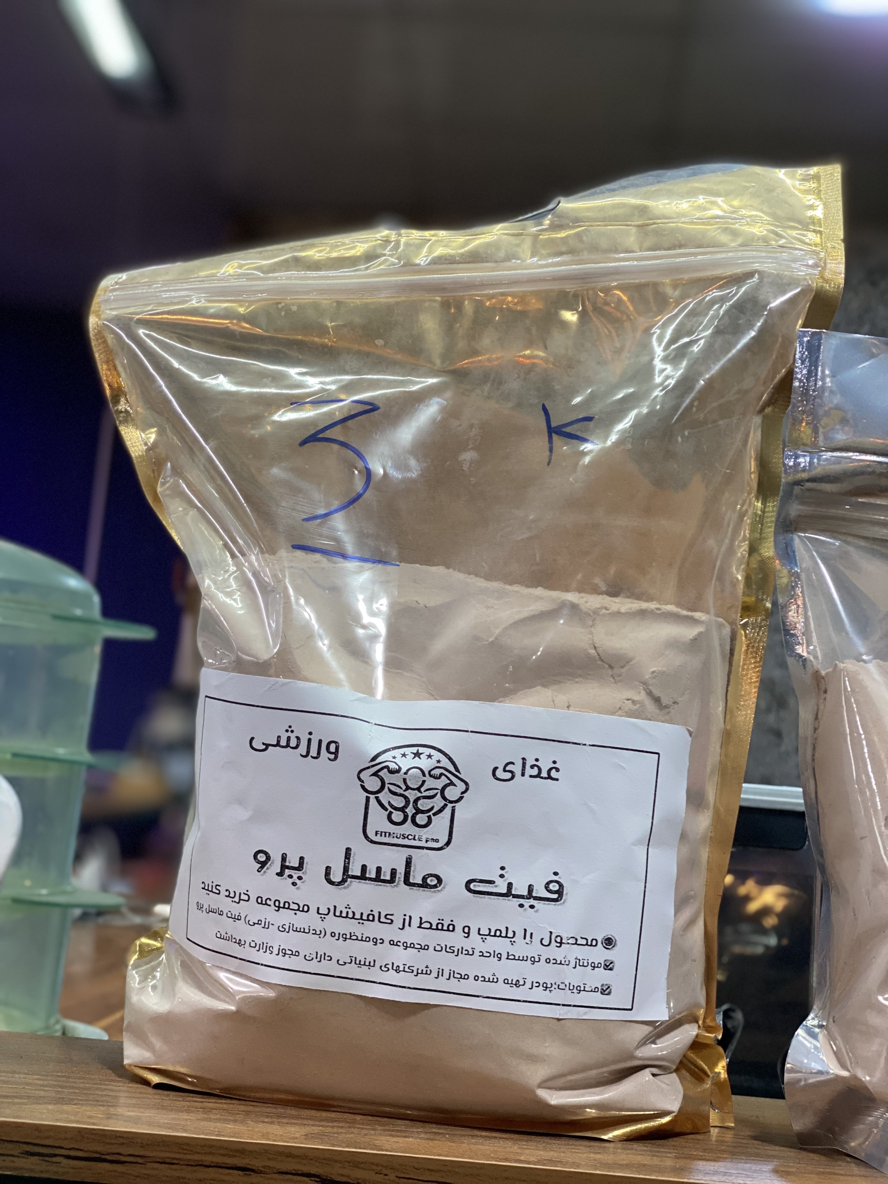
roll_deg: -4.1
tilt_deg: +6.8
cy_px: 592
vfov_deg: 36.8
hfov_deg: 28.0
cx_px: 444
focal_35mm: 52
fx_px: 1779
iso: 160
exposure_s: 1/100
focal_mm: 6
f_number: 2
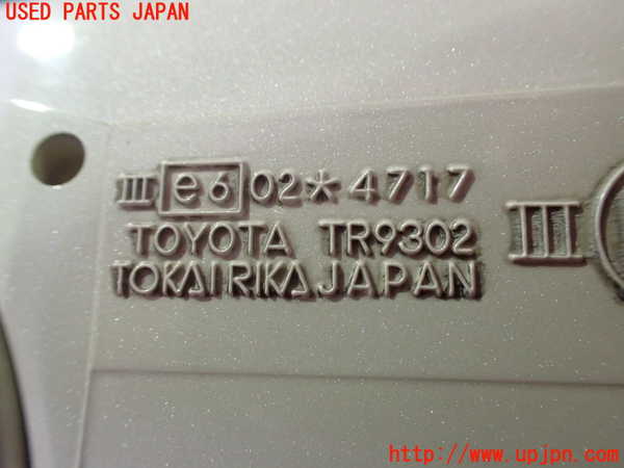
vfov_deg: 46.8
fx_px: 541
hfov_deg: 60.0
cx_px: 312
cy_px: 234
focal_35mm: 30
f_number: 2.3
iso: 800
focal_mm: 5.4
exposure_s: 1/80
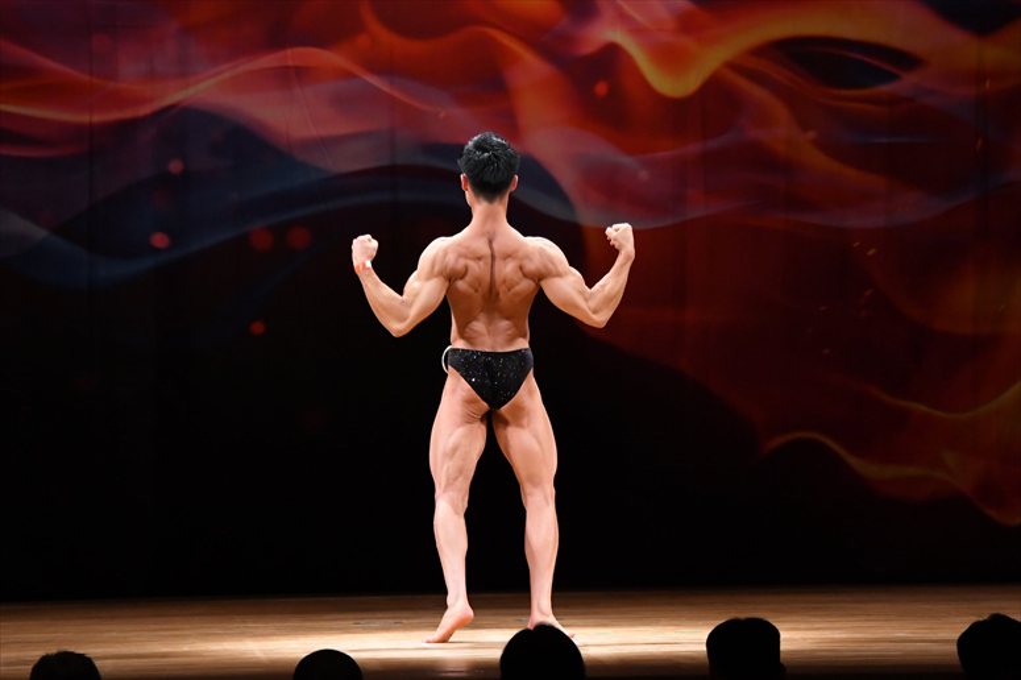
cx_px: 510
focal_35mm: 202
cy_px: 340
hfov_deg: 10.2
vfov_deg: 6.8
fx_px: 5726
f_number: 5.6
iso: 4000
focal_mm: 135
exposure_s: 1/400
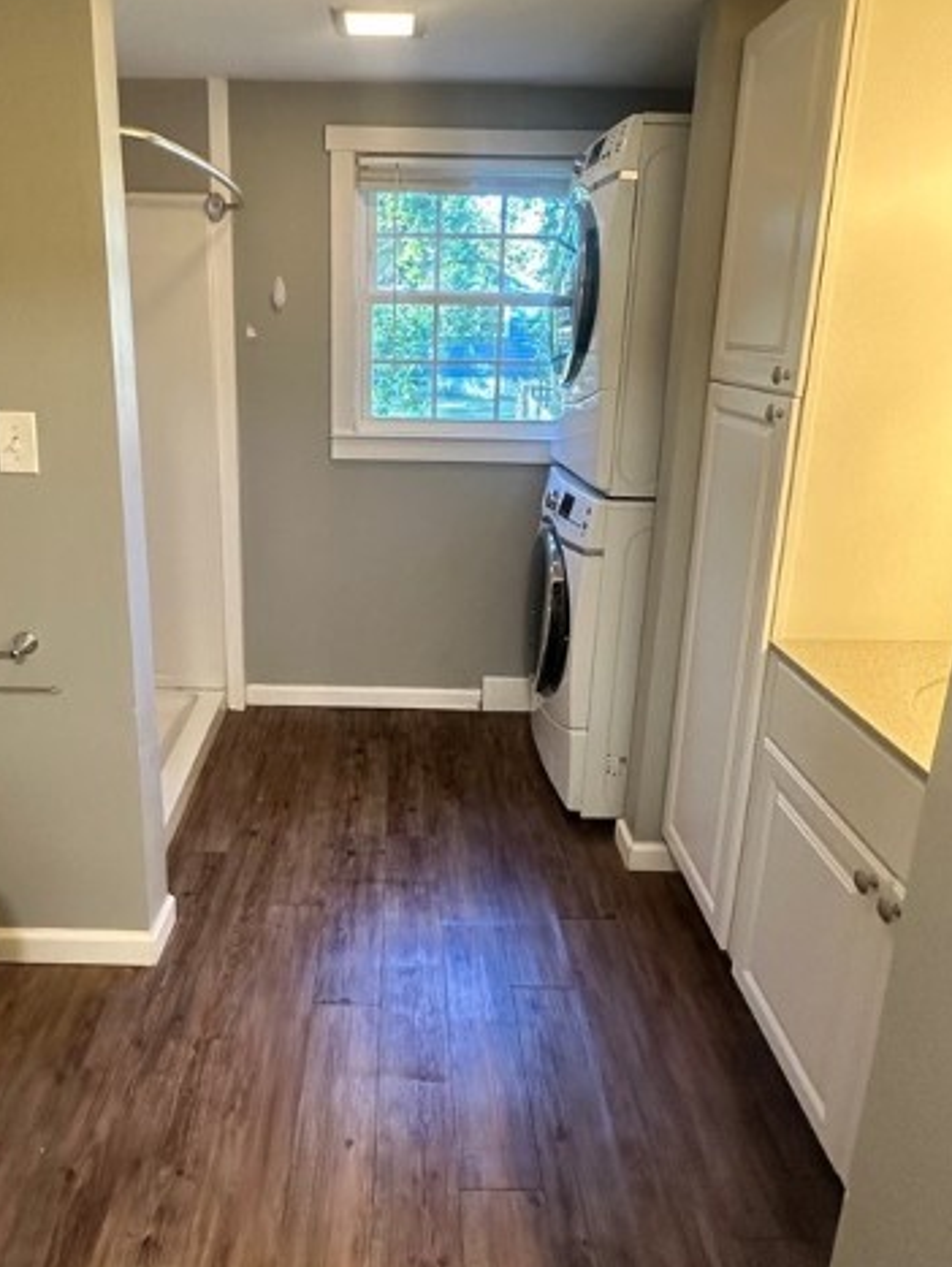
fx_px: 842
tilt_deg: -13.1
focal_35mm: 23
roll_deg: -1.5
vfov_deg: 73.4
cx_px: 399
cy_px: 537
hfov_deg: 58.6
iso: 320
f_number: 2.2
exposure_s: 1/60
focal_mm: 2.22
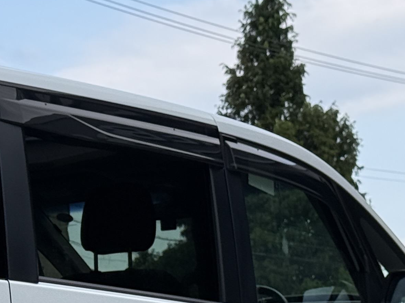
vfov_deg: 8.9
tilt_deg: +2.6
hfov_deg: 11.8
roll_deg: +0.4
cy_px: 365
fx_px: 1919
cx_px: -63
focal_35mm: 164
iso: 64
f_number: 1.78
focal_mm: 6.76
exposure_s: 1/1100
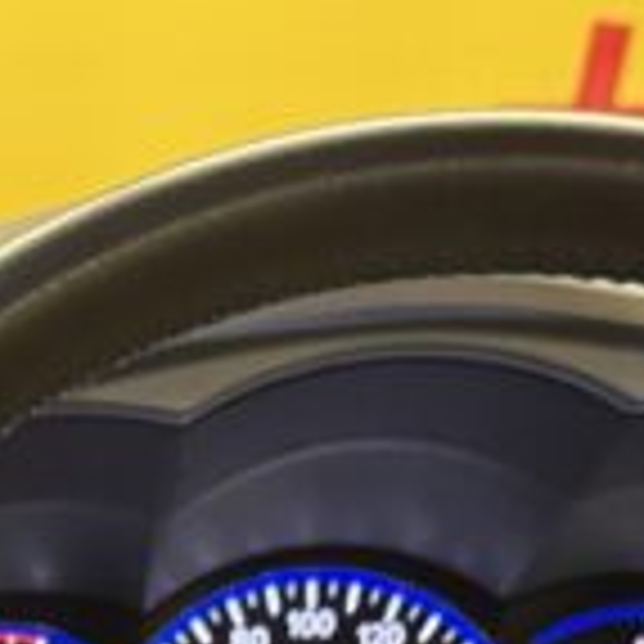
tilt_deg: -24.3
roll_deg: +1.2
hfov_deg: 14.4
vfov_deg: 13.2
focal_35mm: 119
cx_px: -5
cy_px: 1166
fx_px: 2505
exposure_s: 1/60
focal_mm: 6.76
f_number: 1.78
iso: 800
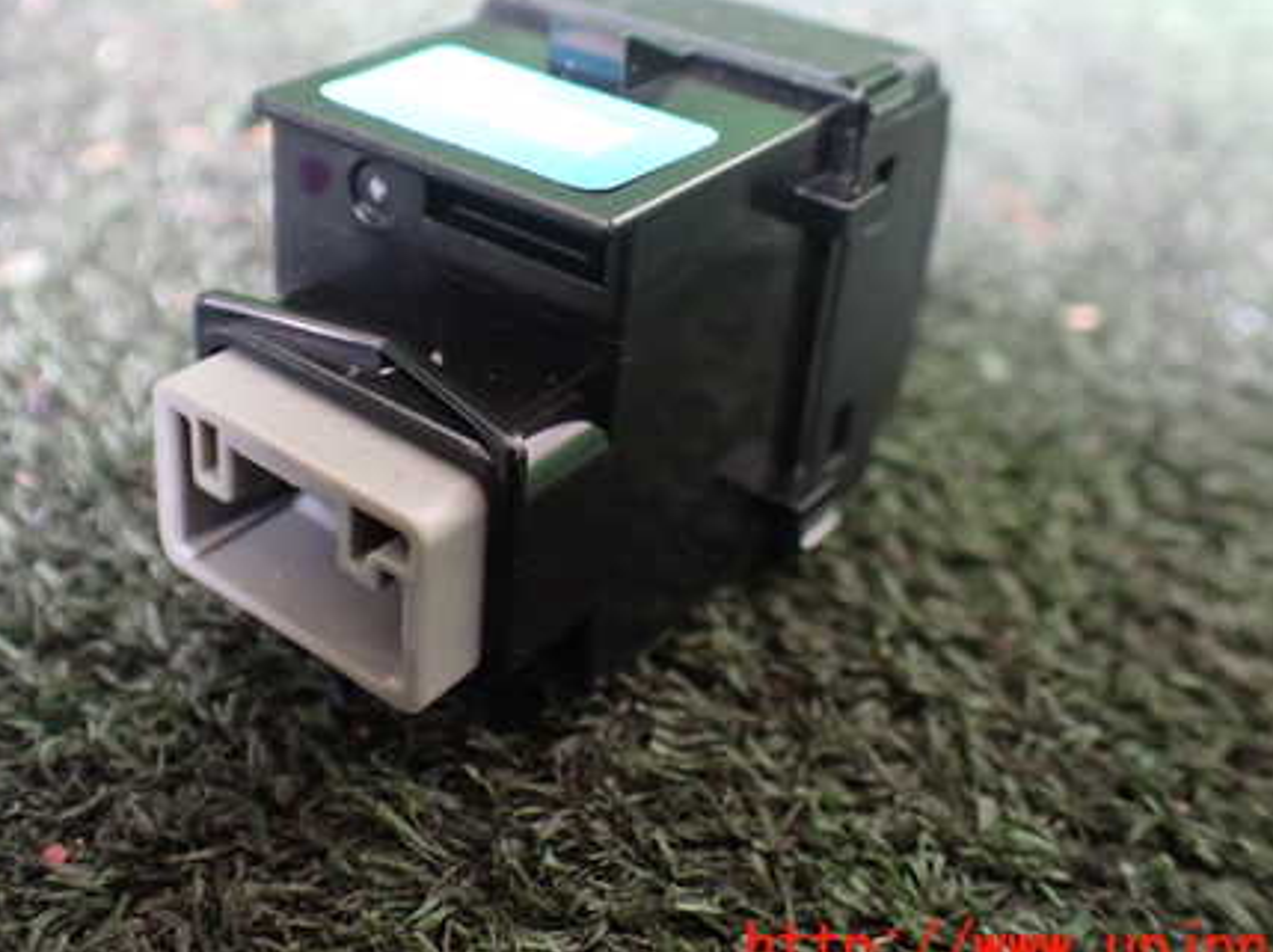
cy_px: 320
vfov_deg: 34.0
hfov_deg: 44.6
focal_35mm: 42
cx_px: 525
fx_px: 1543
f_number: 2.3
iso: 800
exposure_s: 1/50
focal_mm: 5.4
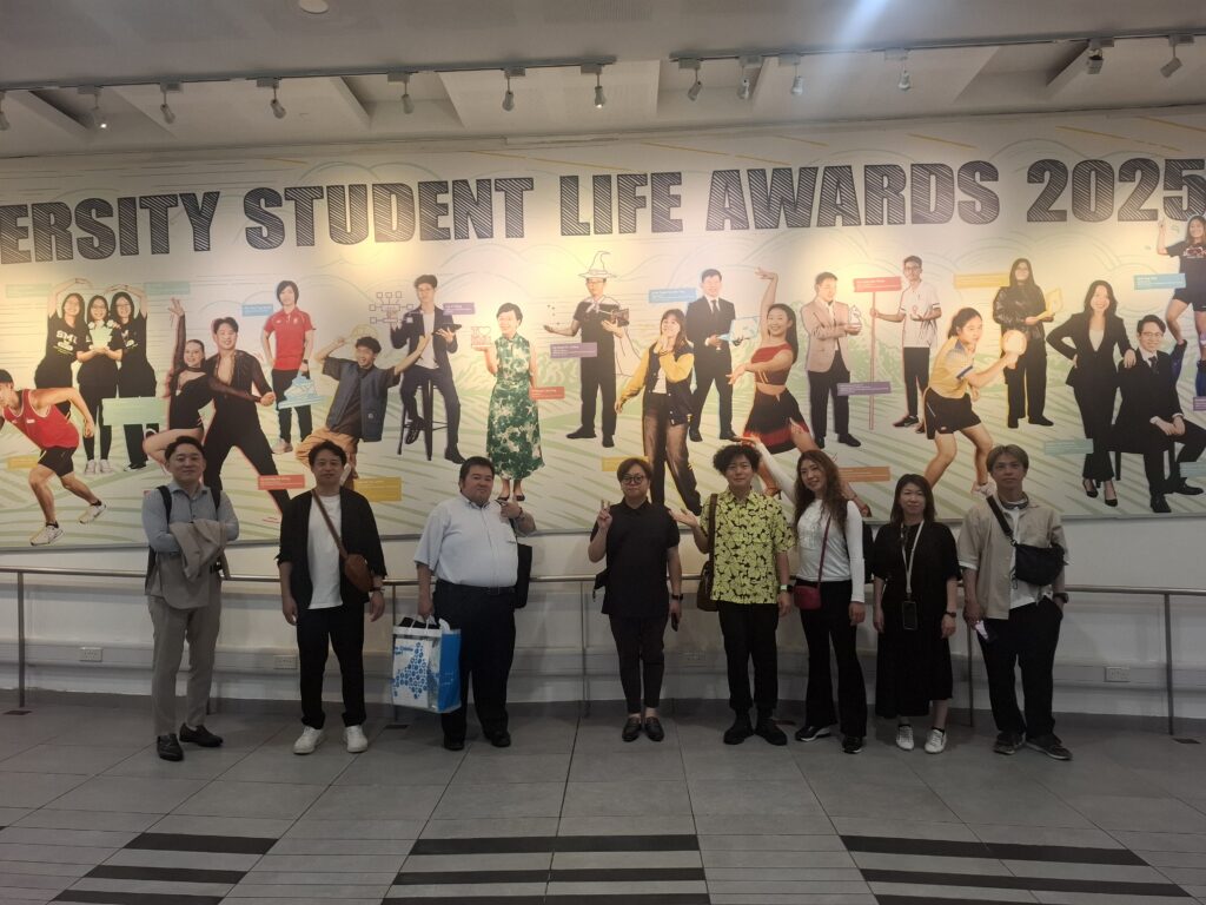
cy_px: 452
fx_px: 801
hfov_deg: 73.9
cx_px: 603
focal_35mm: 23
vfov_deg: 58.9
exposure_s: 1/100
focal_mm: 5.54
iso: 160
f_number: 1.8
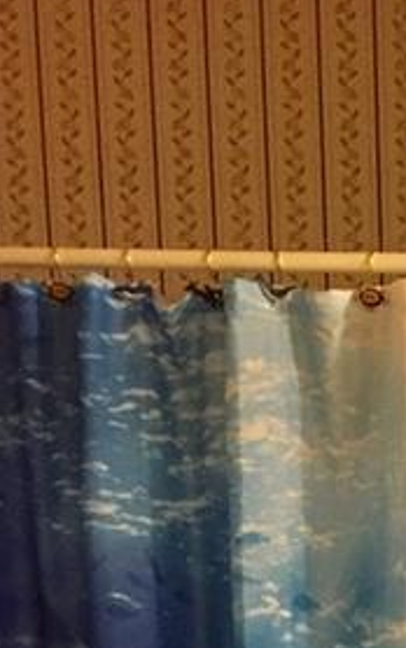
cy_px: 832
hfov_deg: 14.4
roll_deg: +0.6
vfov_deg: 22.0
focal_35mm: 85
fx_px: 1503
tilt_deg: -9.3
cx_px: 597
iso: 250
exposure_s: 1/30
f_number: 2.2
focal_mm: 4.15
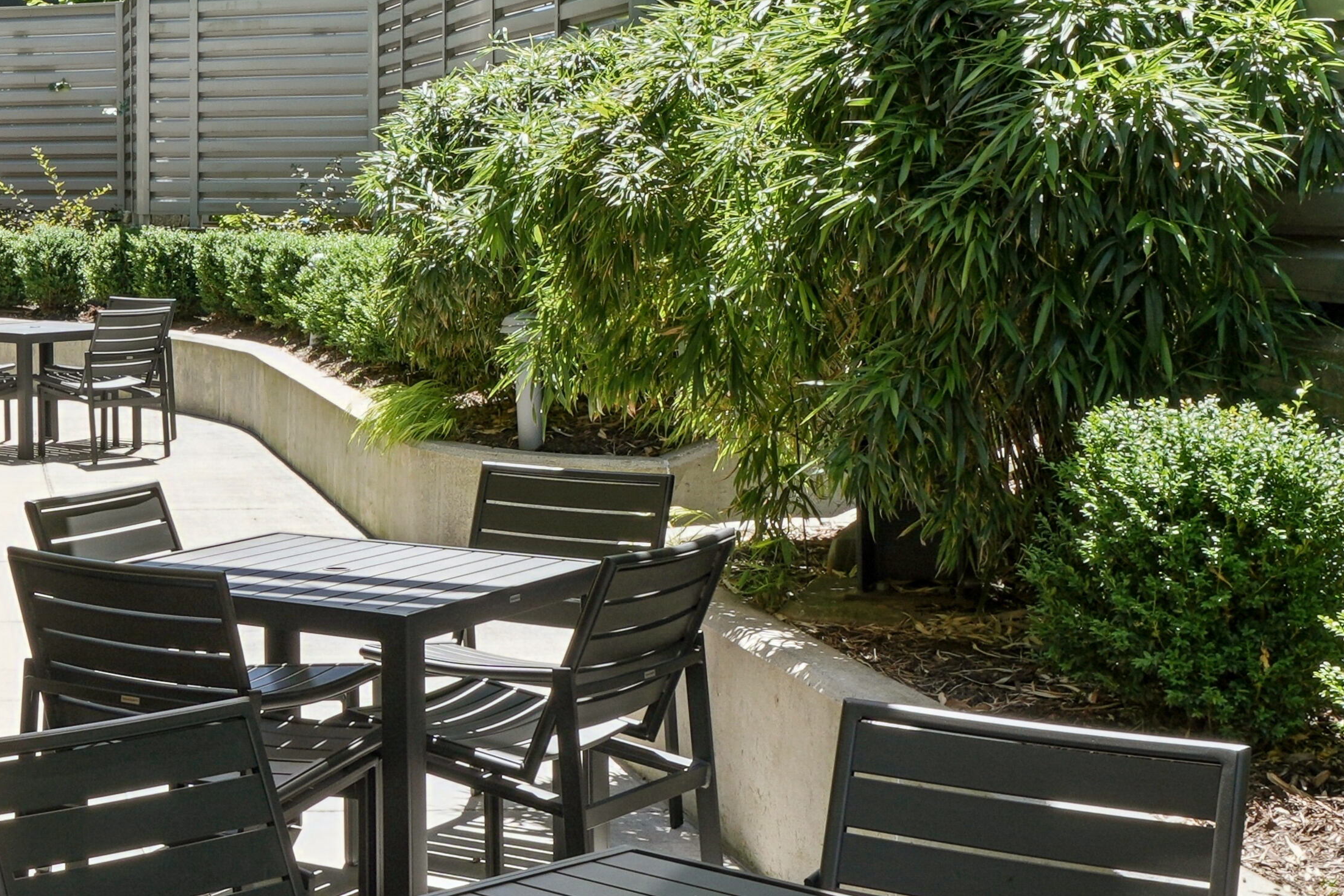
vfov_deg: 19.6
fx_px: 2576
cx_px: -139
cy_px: 204
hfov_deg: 26.8
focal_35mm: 69
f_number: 11
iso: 100
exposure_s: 1/25
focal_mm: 16
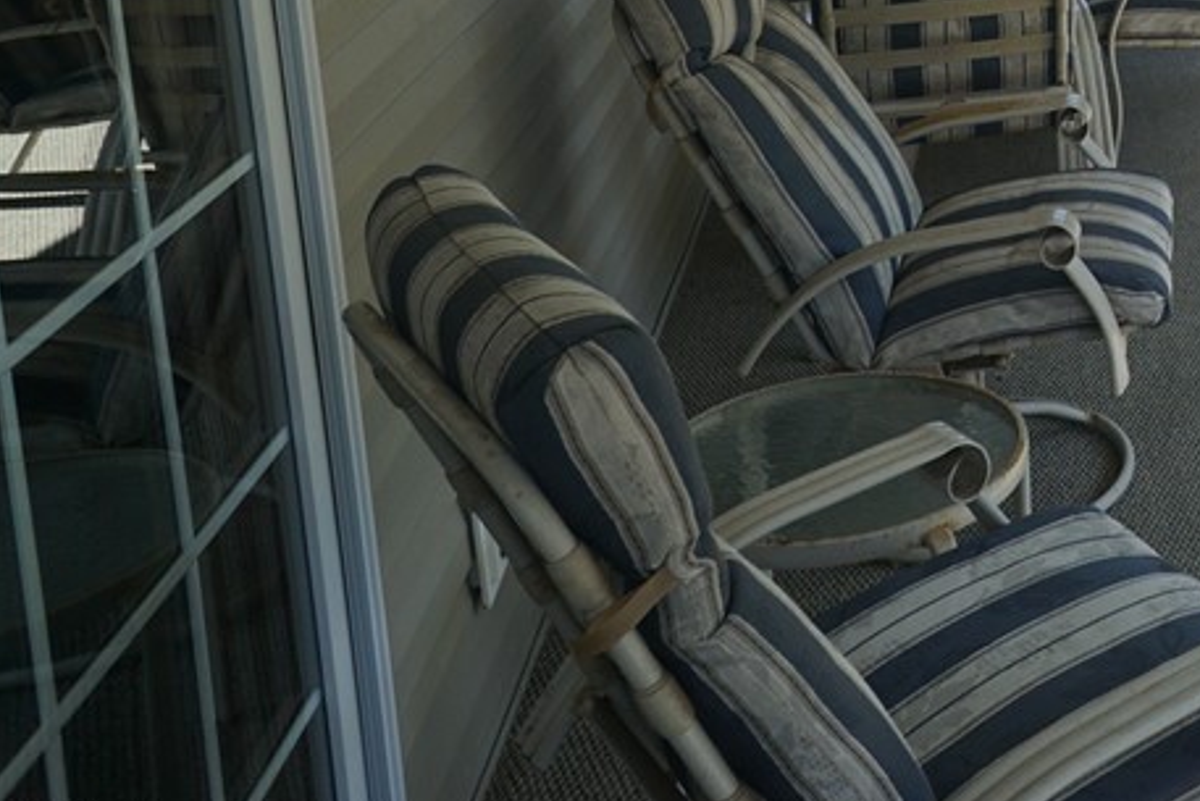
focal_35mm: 57
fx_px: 1900
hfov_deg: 30.4
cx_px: 1400
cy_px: -79
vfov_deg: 22.5
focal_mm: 16
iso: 100
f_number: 5.6
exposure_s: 1/80
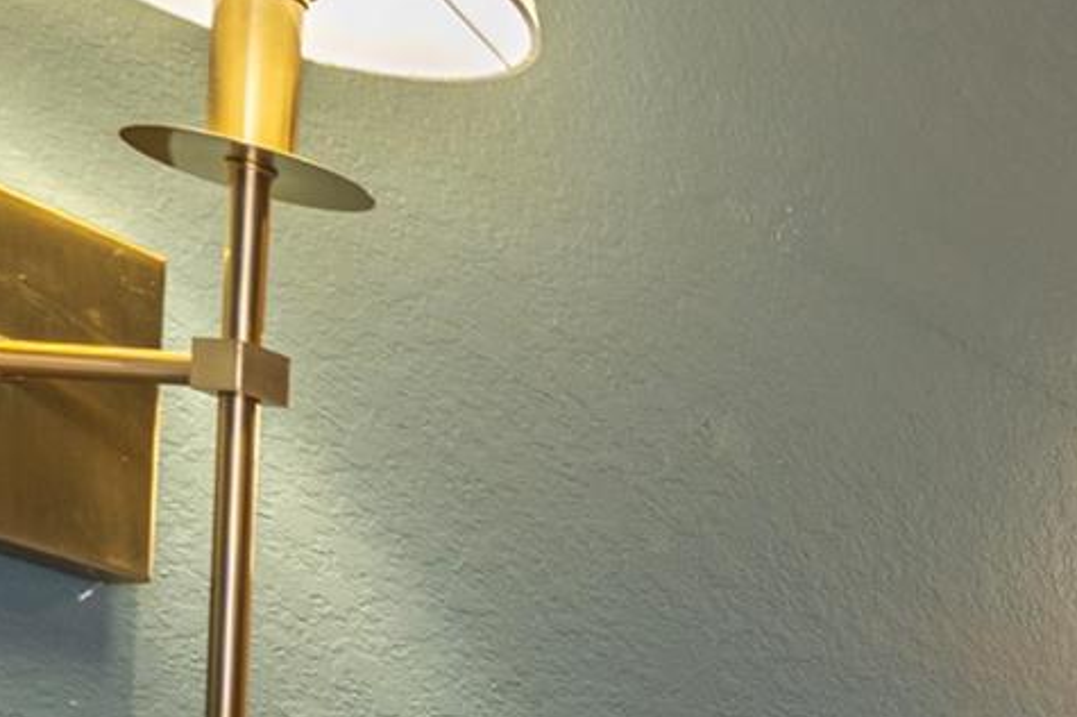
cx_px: 2276
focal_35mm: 69
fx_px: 2063
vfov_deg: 17.3
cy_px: 1137
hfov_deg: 17.6
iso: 100
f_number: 9
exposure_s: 1/2.5
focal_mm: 16
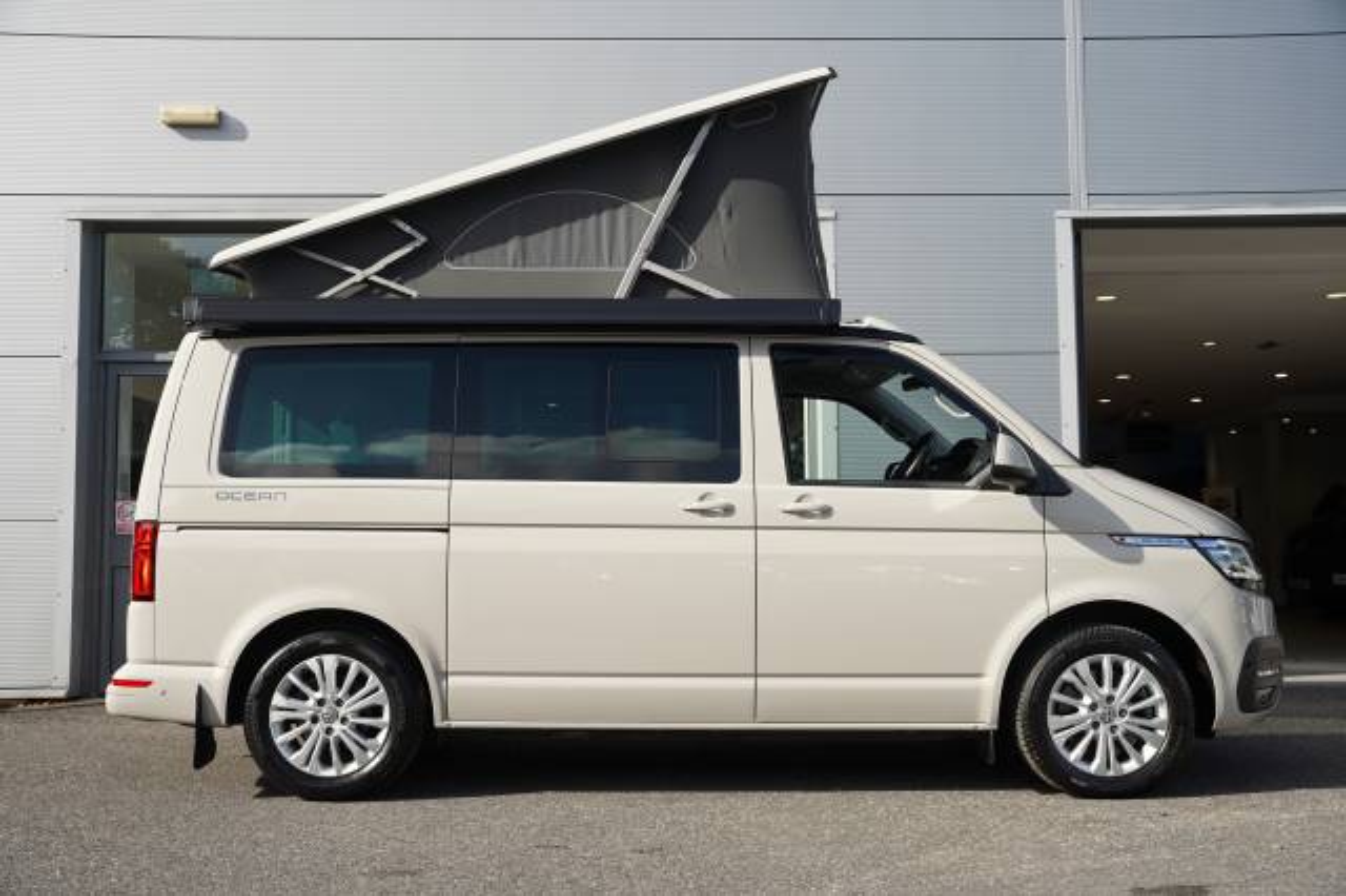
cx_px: 673
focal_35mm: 37
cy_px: 448
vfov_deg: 36.2
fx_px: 1371
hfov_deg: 52.3
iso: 100
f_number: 4.5
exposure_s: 1/250
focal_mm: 36.7
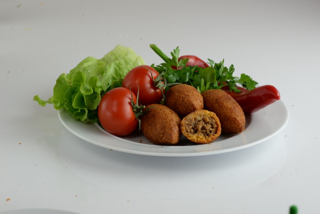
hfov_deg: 19.5
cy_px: 107
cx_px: 160
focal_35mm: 105
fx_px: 933
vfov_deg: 13.0
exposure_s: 1/6
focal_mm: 105
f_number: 16
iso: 125
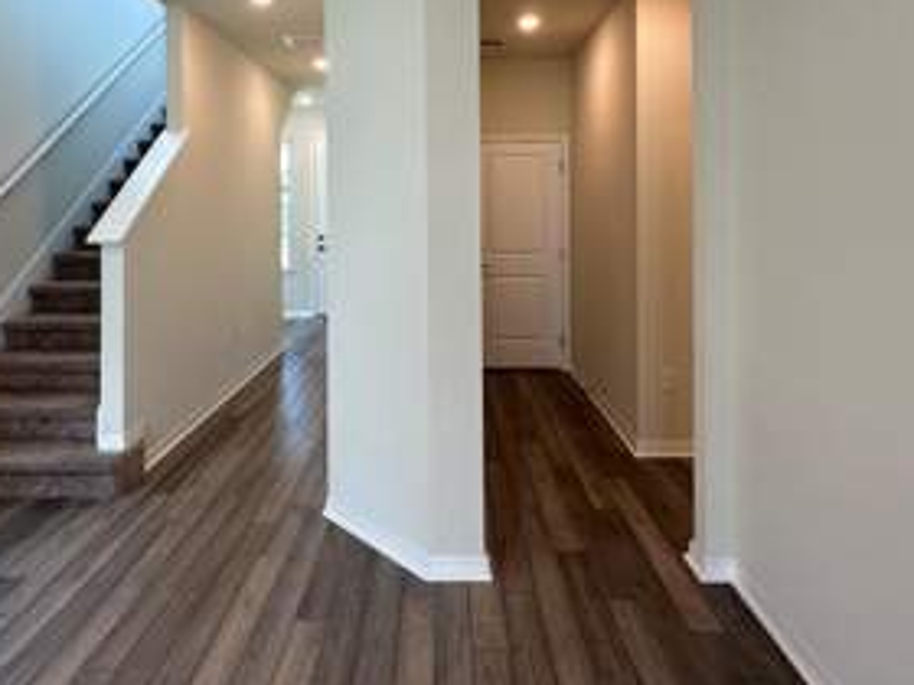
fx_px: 634
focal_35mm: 24
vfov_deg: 55.2
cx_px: 428
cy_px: 209
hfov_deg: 71.5
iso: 125
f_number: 2.2
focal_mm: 2.22
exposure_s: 1/120
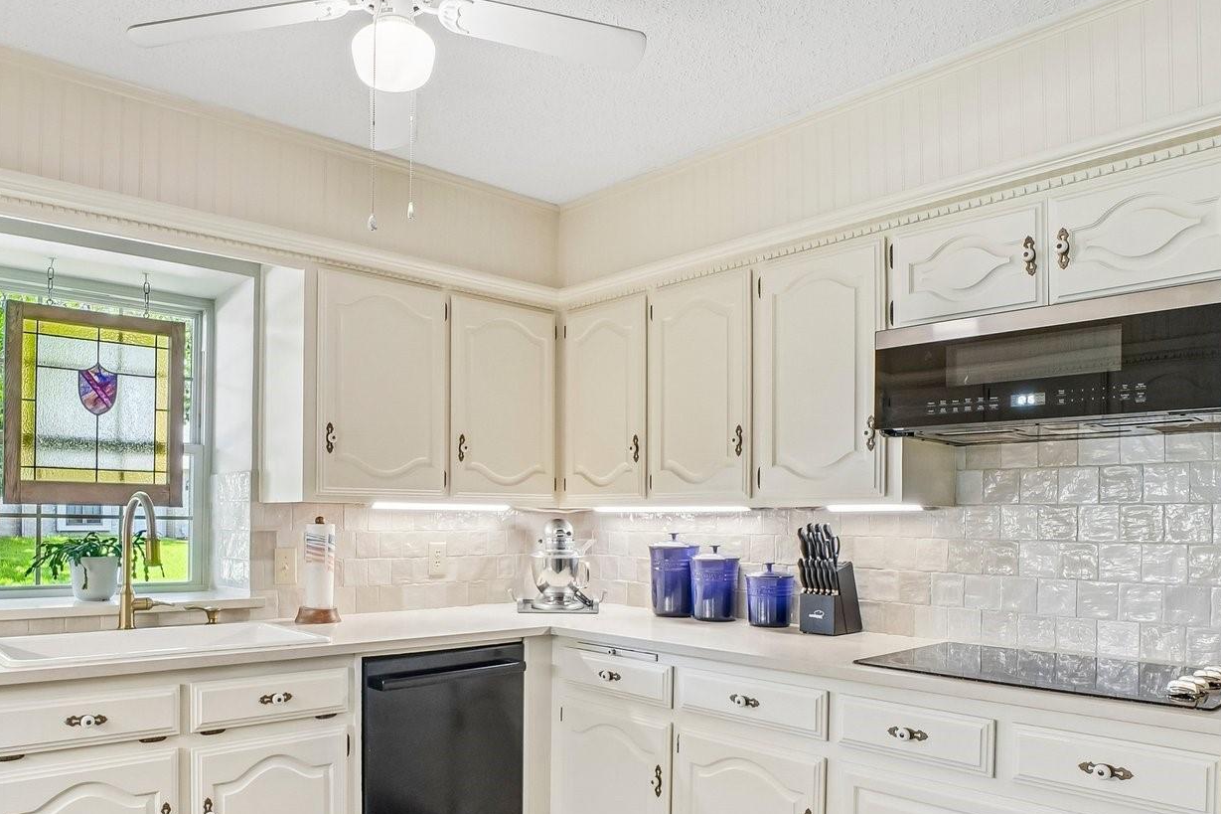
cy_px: 535
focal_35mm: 25
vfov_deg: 50.5
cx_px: 535
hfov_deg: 71.2
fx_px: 848
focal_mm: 10
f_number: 8
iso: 400
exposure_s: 1/13
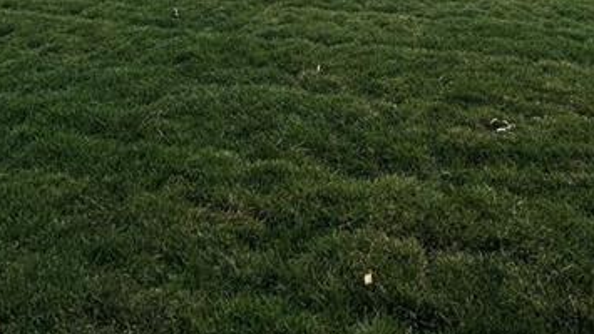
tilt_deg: -1.3
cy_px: -137
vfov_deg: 27.4
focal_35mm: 33
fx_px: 520
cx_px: 383
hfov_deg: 58.5
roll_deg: -1.0
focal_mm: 2.22
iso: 40
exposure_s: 1/1208
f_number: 2.2
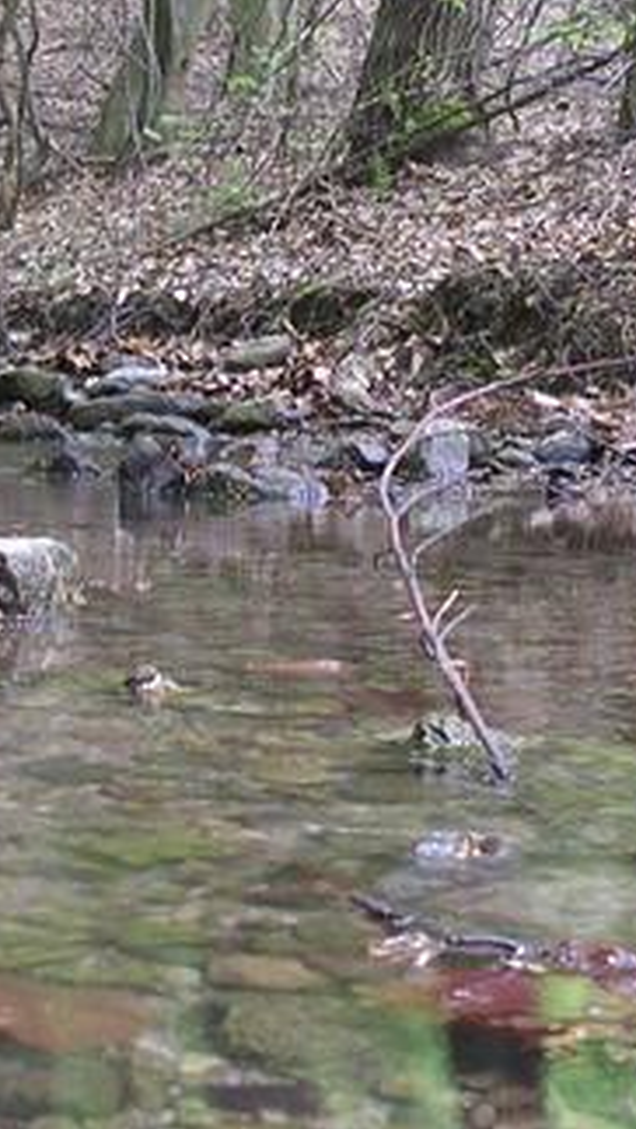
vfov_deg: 25.6
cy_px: 297
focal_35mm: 82
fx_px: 2455
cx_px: 465
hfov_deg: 14.7
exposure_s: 1/4.9
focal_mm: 5.8
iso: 100
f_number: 2.8
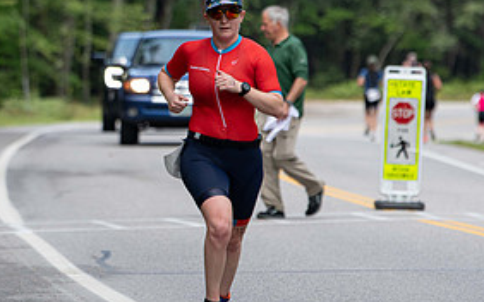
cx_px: 91
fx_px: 5525
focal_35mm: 419
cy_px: 160
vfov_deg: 3.1
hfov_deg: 5.0
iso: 320
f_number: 4.5
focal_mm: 200
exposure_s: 1/400
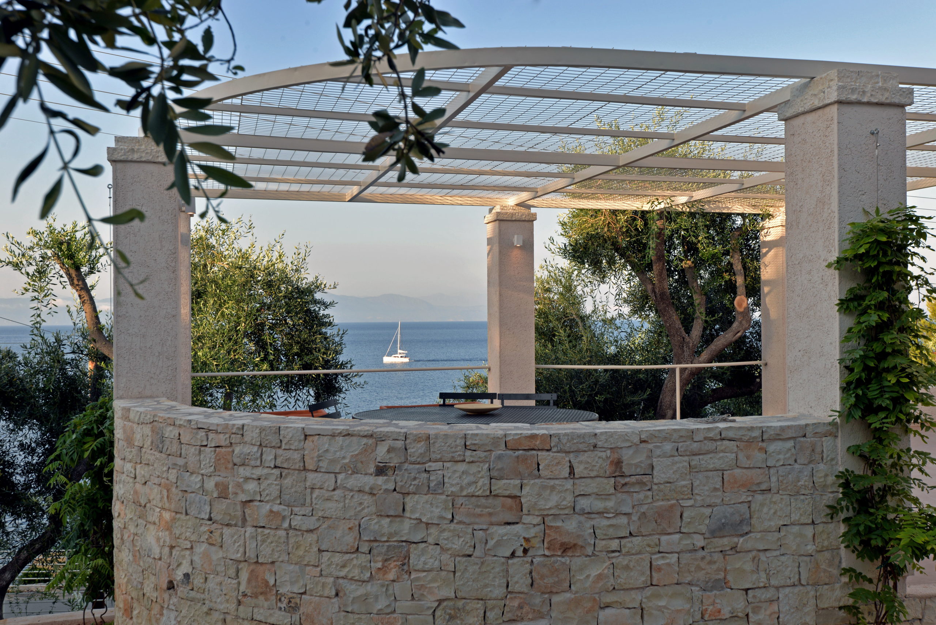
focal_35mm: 35
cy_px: 312
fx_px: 910
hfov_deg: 54.4
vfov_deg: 37.9
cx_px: 468
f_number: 11
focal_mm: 35
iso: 100
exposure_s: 1/50
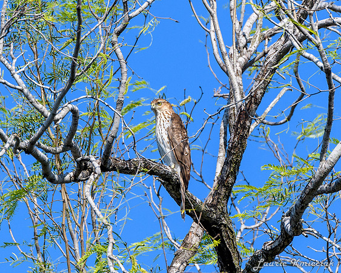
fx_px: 7908
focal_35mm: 784
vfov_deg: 2.0
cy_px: 98
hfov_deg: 2.5
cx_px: 152
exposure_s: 1/1600
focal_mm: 200
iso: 220
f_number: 5
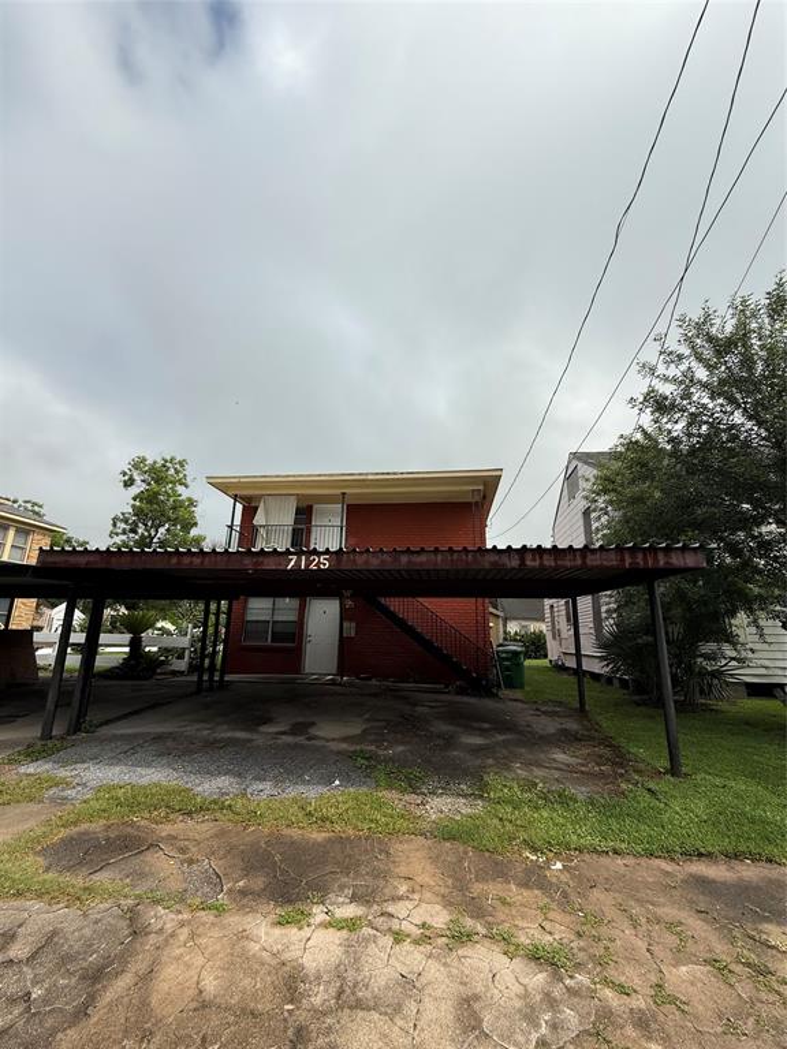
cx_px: 394
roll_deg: -2.0
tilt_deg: +16.1
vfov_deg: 102.1
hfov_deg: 85.7
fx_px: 424
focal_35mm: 14
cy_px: 524
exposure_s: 1/2506
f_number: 2.2
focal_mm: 2.22
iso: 50
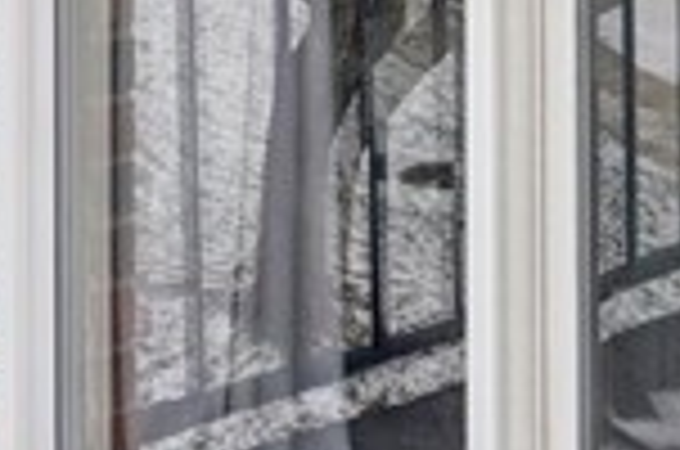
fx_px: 1904
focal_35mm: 101
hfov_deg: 20.2
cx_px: 396
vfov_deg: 12.2
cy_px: -403
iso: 250
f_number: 8
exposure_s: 1/160
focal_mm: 14
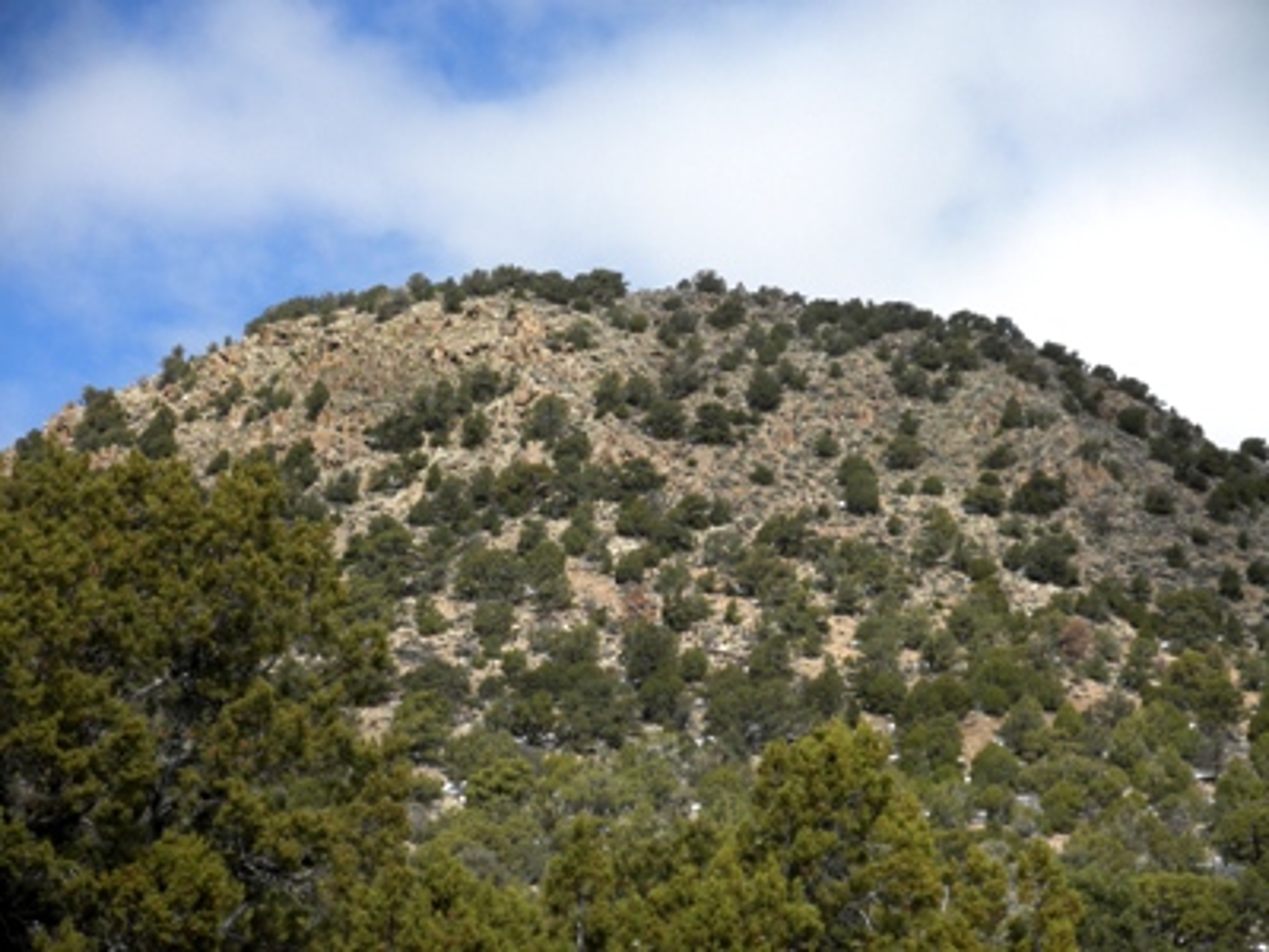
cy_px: 476
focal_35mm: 92
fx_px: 3373
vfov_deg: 16.1
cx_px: 634
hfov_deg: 21.3
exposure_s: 1/500
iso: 64
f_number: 4.2
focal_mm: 16.3
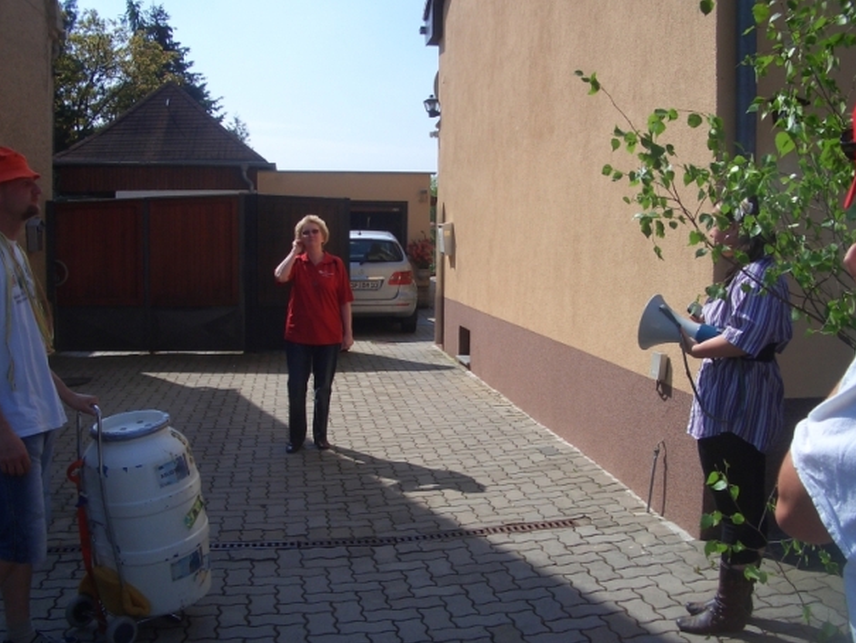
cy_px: 331
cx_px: 410
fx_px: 915
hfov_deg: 50.1
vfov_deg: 38.7
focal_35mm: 37
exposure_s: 1/640
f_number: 4.3
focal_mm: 5.8
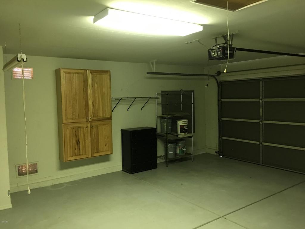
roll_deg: +1.2
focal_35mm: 29
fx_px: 256
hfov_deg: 61.7
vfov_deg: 48.2
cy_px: 114
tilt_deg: -3.6
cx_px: 152
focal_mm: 4.15
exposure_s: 1/4
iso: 50
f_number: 2.2
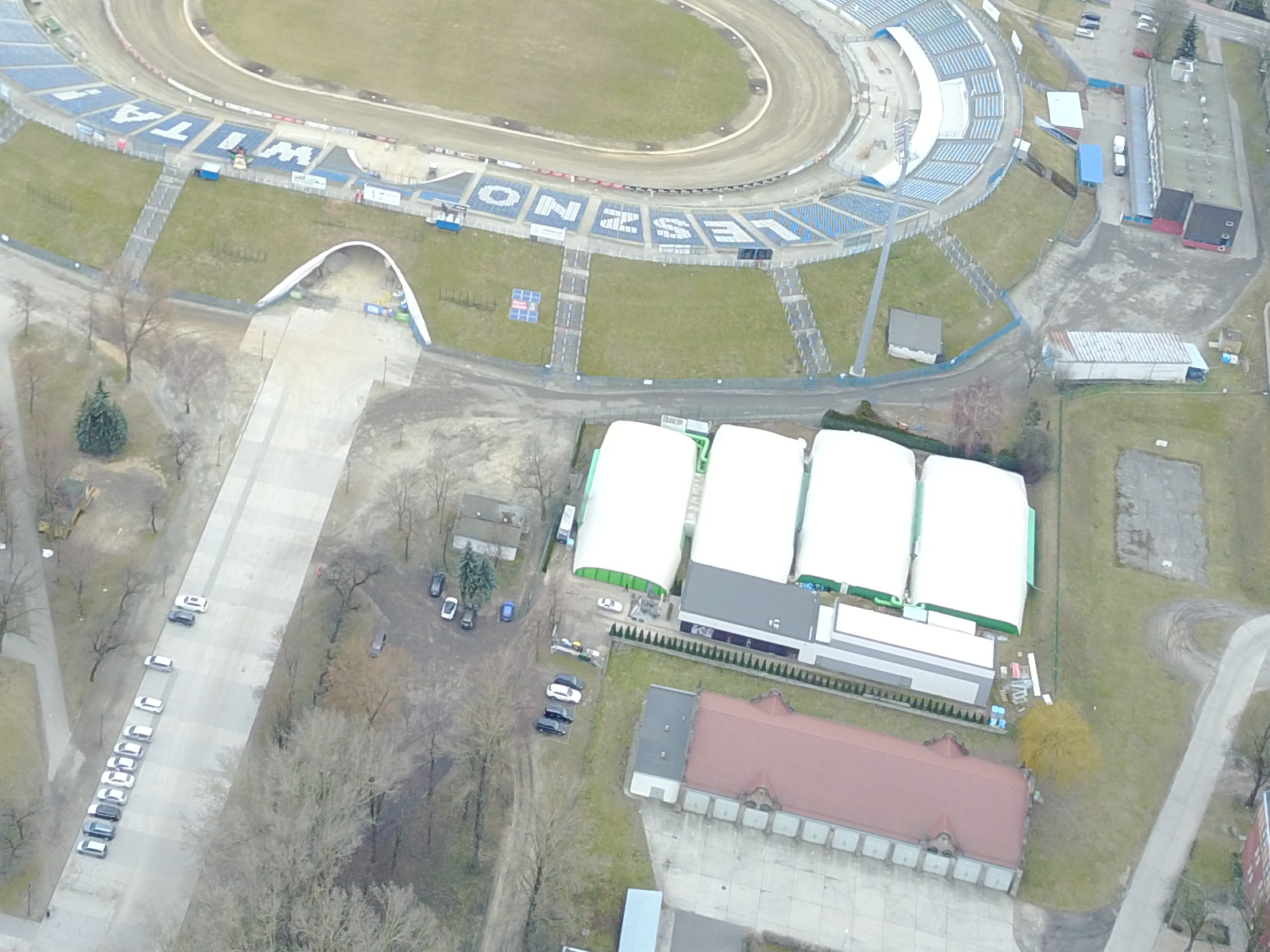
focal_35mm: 65
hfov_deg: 29.4
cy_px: -56
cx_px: 333
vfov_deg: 21.6
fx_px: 2385
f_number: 2.2
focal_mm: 4.7
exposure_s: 1/25
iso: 116
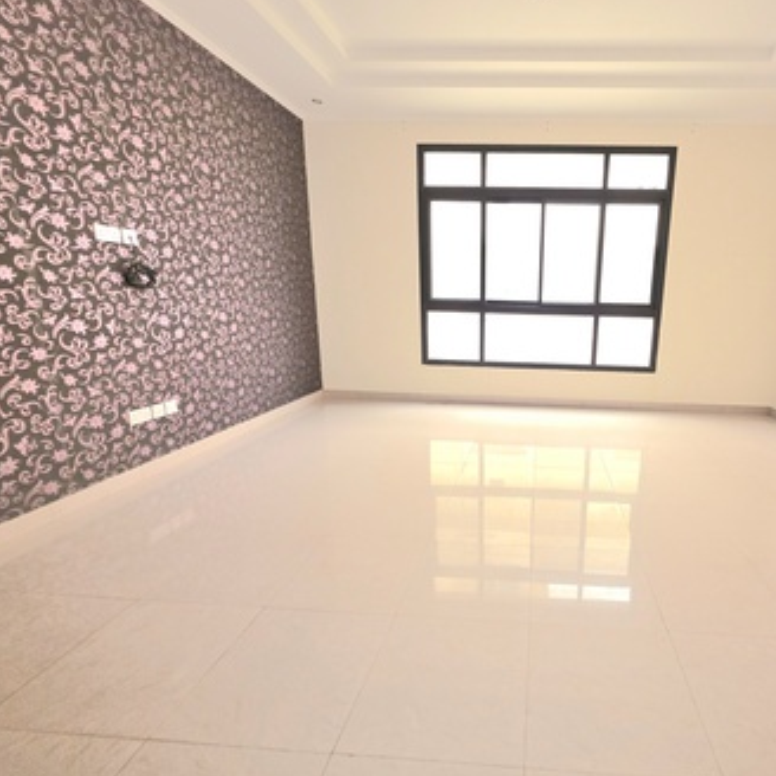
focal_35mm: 16
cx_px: 512
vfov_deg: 87.4
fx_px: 406
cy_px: 392
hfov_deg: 84.6
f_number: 1.9
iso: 640
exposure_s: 1/17.2
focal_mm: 2.2
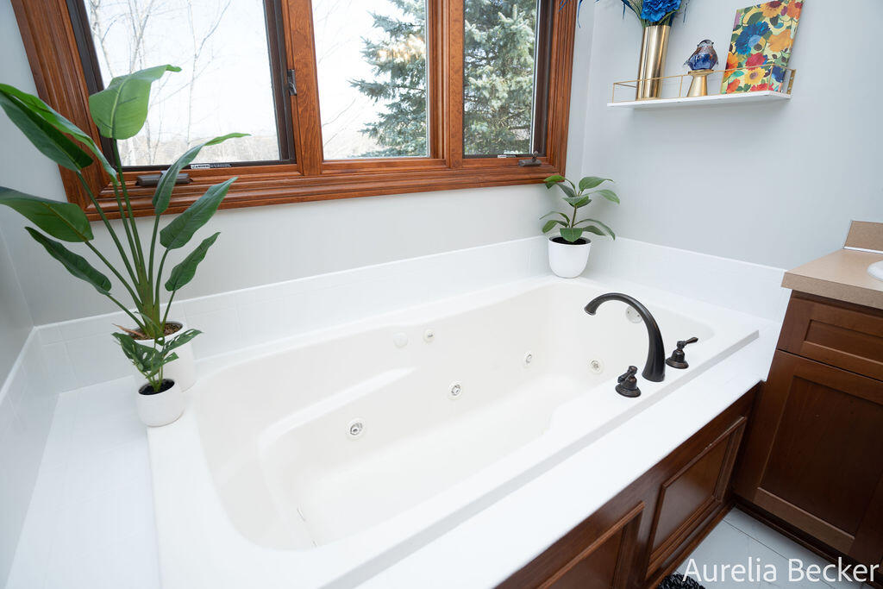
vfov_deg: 67.4
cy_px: 294
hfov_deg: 90.0
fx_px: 442
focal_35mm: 18
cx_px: 442
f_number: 3.2
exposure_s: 1/160
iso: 160
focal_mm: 18
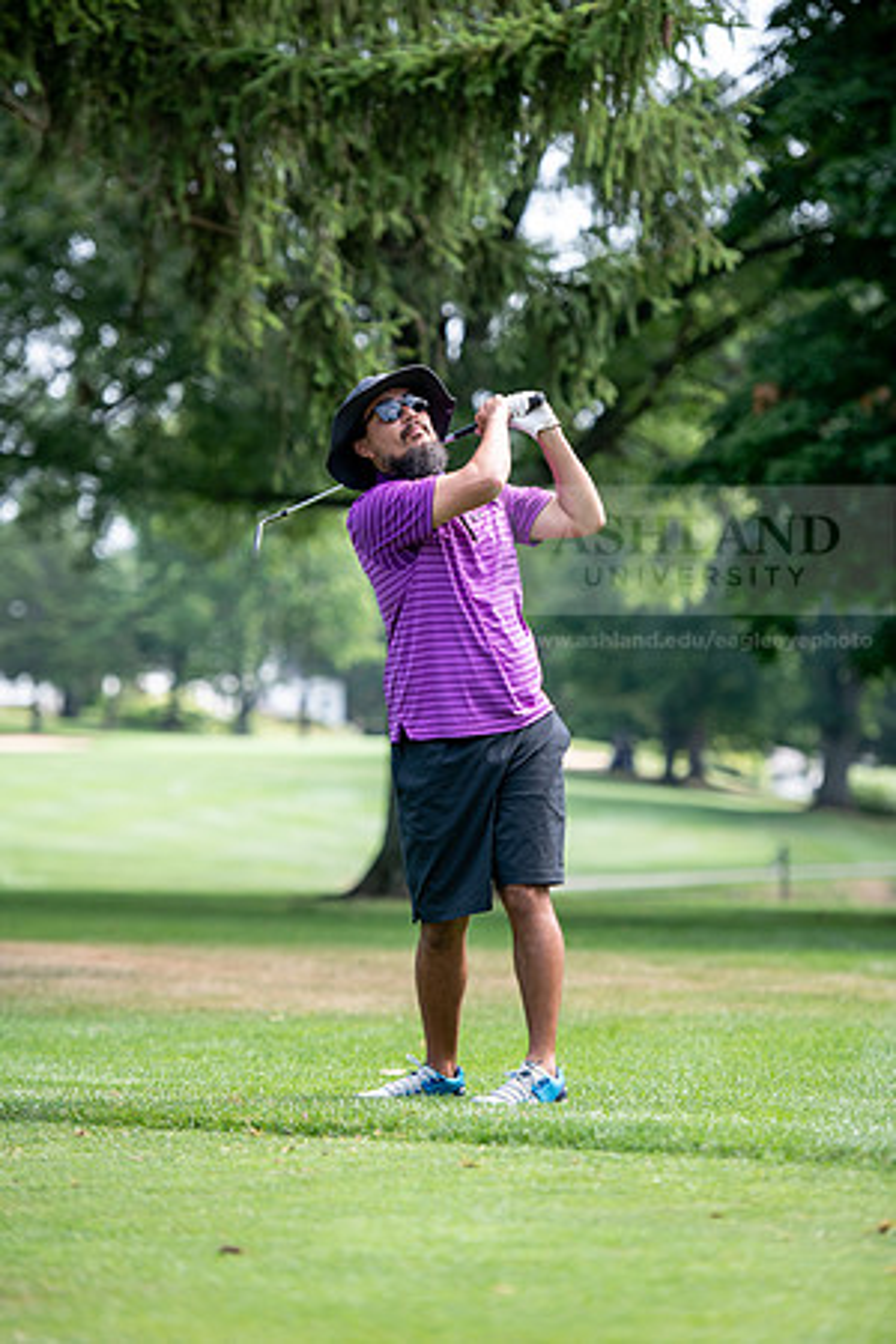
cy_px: 672
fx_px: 5040
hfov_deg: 10.2
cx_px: 448
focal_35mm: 135
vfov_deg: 15.2
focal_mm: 135
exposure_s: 1/800
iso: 250
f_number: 3.2
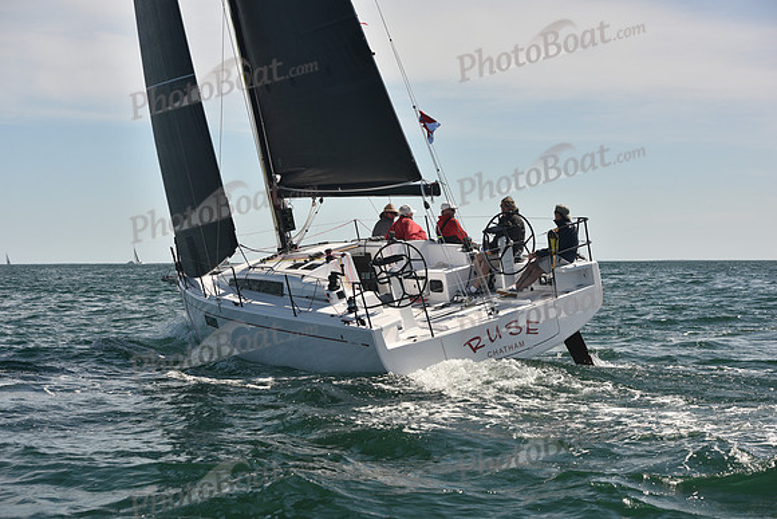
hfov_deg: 28.8
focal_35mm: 70
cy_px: 260
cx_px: 388
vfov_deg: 19.5
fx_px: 1511
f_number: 7.1
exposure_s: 1/640
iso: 250
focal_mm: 70
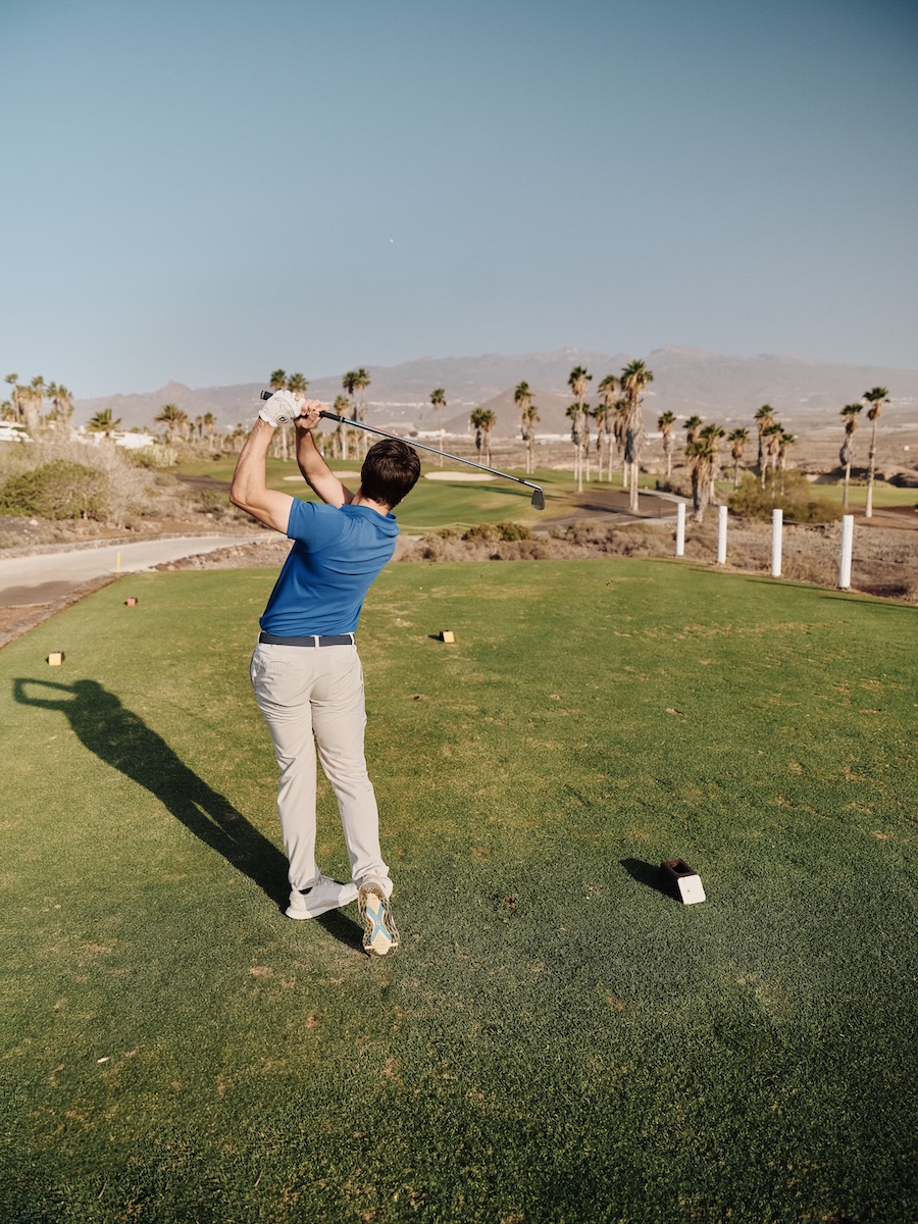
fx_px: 884
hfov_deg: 54.9
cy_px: 612
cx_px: 459
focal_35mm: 25
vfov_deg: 69.4
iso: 800
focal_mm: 32
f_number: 4
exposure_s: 1/2000
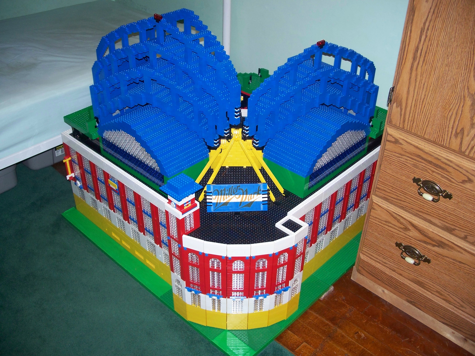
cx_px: 238
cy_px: 178
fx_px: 508
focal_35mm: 37
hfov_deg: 50.1
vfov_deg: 38.7
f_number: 2.8
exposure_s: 1/60
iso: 200
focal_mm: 7.8
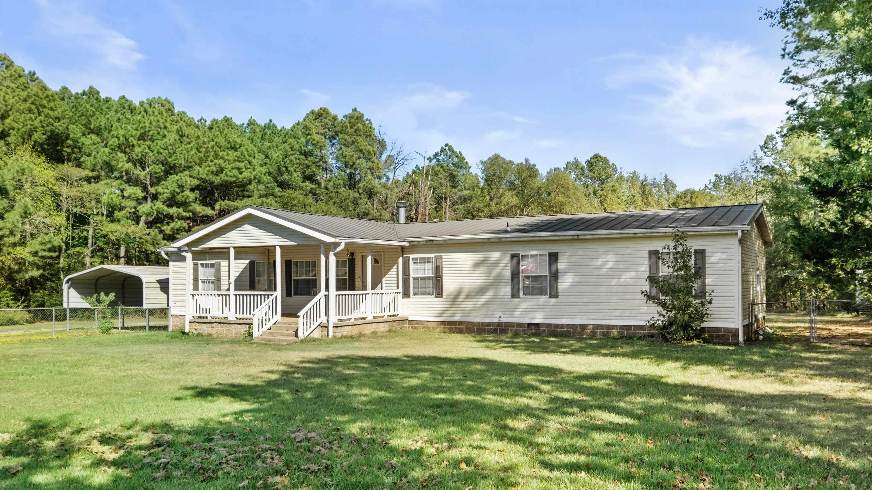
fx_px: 717
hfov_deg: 62.6
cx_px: 443
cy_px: 283
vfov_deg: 37.7
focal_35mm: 31
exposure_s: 1/160
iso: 800
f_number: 9
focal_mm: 19.1
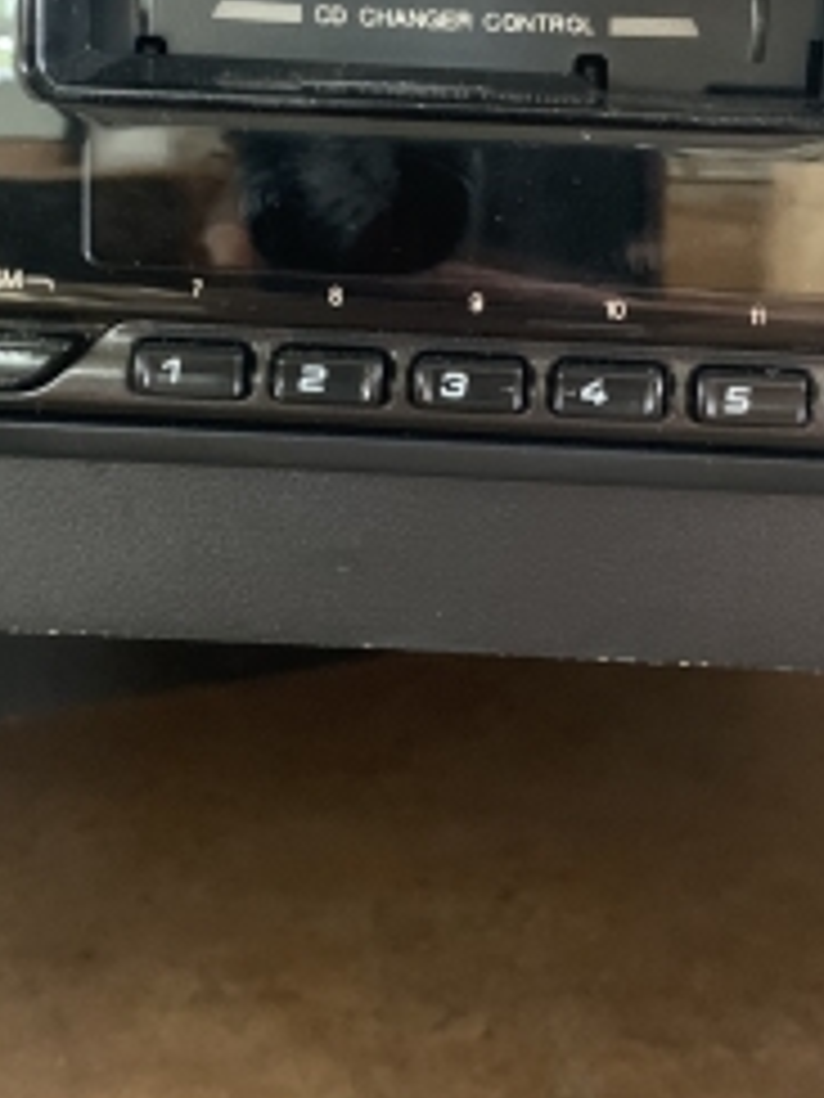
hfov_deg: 22.9
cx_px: 468
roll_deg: -3.1
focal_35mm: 64
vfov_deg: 30.0
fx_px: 2031
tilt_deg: -12.0
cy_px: 356
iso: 640
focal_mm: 4.25
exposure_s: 1/30
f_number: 1.8
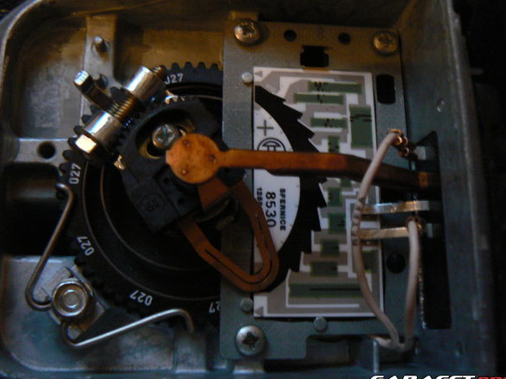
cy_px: 183
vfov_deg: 36.8
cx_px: 242
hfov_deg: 47.9
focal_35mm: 39
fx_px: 570
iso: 200
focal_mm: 6
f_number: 2.8
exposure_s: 1/4
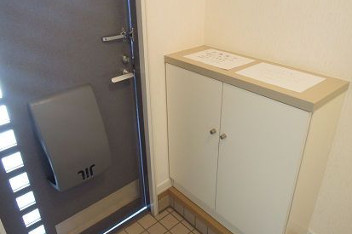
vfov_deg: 44.9
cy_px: 108
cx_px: 164
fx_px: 283
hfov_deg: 63.6
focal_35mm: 29
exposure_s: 1/13
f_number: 2.8
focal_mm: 4.3
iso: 400
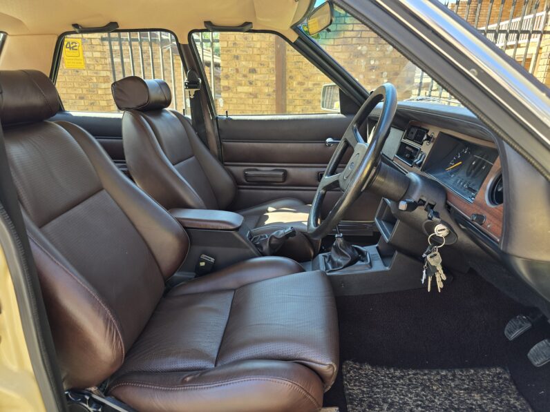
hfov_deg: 73.9
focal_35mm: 23
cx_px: 275
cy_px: 206
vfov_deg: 58.9
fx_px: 365
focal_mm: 6.3
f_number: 1.7
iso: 64
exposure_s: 1/180
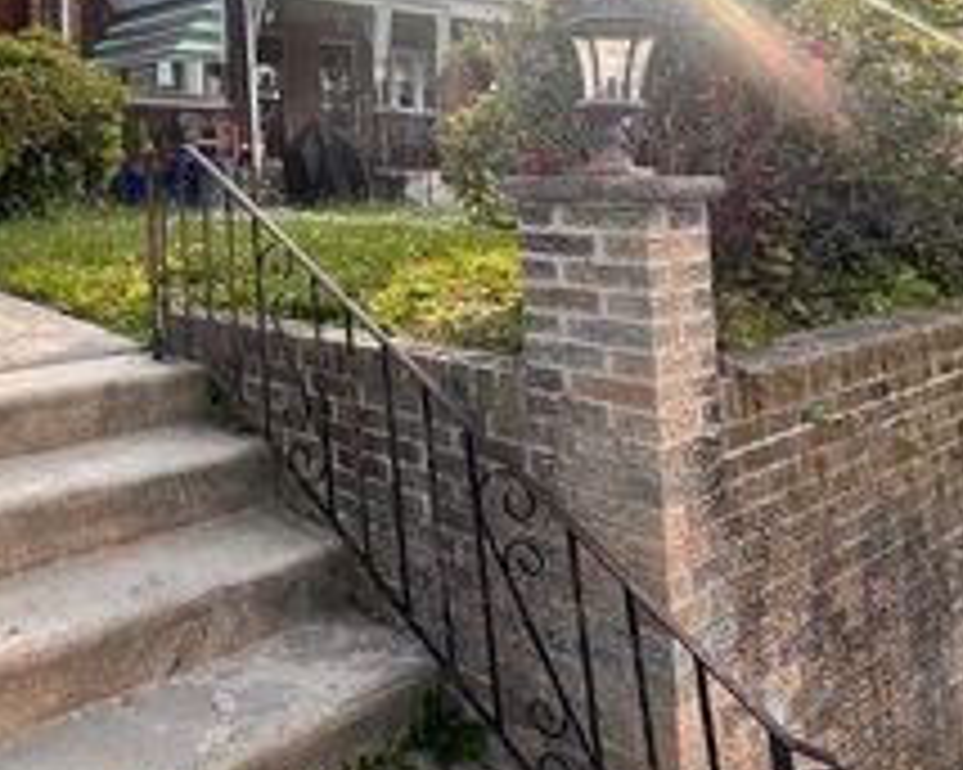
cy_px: 92
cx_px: 76
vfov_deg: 42.4
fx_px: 912
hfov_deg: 49.0
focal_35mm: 32
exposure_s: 1/875
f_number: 2.2
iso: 50
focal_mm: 2.22
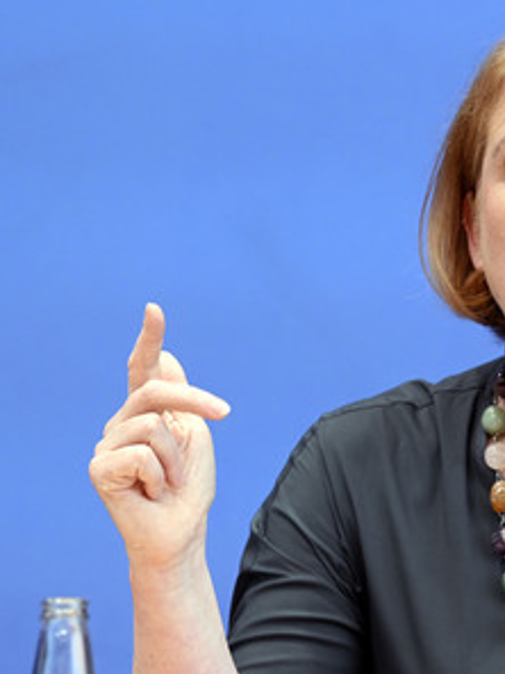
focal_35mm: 190
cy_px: 337
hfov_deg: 7.8
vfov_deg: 10.4
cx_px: 440
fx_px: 3696
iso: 4000
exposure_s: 1/500
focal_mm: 130
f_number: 5.6
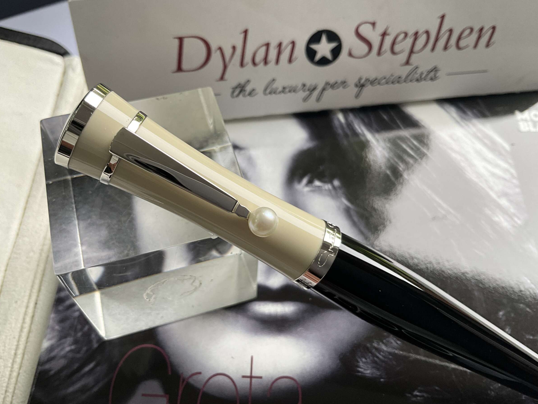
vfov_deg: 45.4
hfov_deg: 58.3
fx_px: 482
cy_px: 201
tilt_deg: -58.7
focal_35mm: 31
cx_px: 256
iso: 64
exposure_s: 1/122
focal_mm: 3
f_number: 1.8
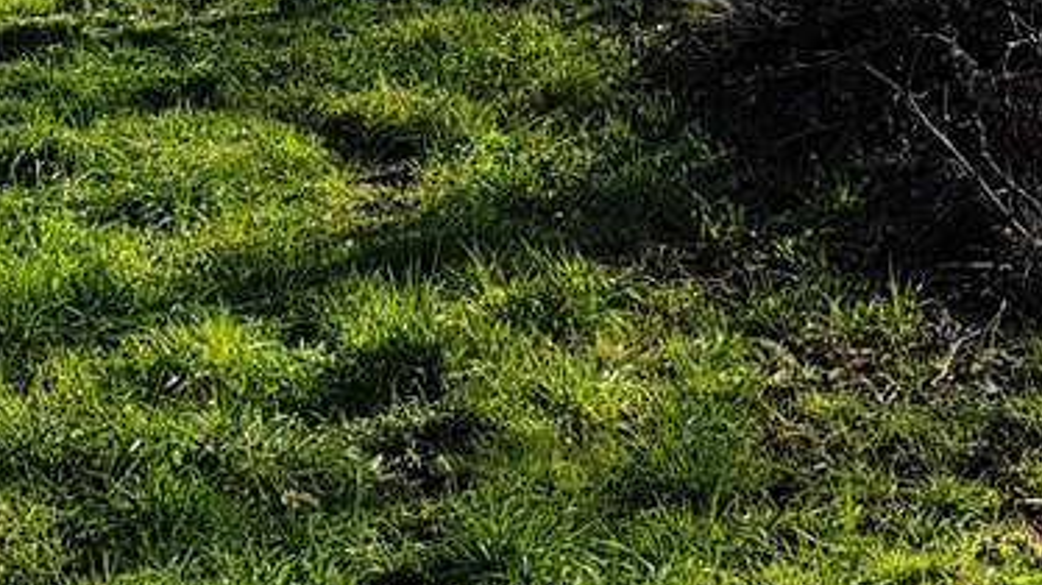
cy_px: -435
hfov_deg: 19.0
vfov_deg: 10.2
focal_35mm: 112
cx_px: 227
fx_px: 3093
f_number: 1.7
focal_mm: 4.2
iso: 40
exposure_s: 1/824
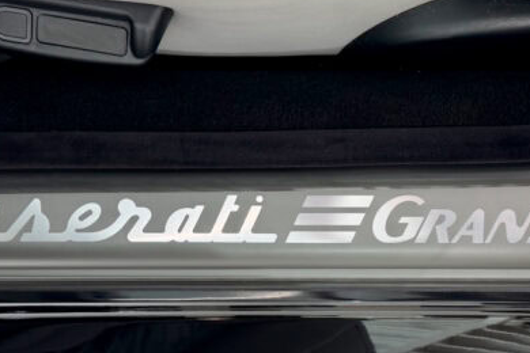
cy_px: 259
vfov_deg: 26.2
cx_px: 308
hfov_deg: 38.8
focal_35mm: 51
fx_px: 751
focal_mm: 6.8
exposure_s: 1/50
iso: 125
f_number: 1.8
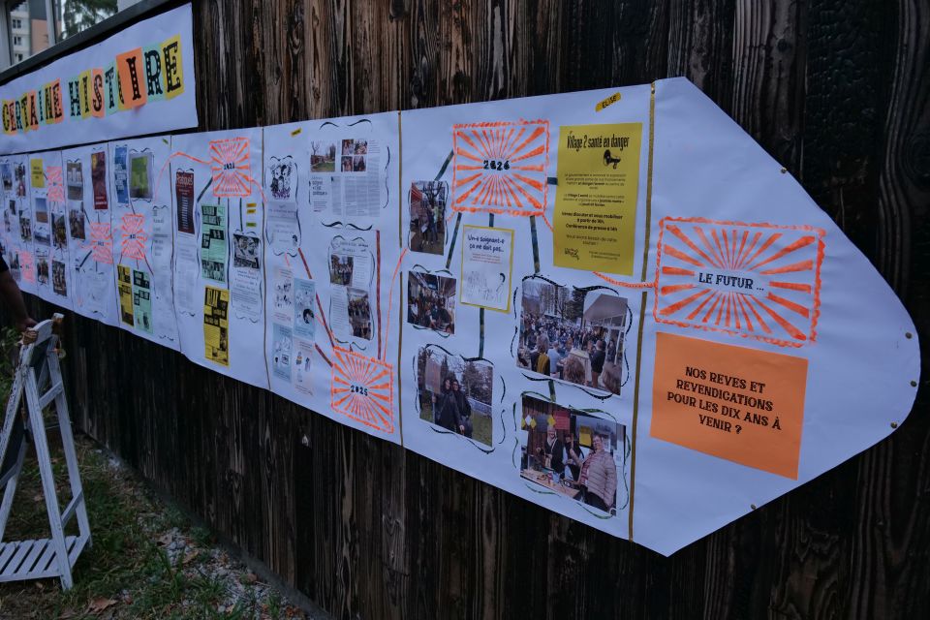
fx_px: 749
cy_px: 310
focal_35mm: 29
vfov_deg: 45.0
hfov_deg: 63.7
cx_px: 465
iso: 1250
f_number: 7.1
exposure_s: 1/60
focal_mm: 29
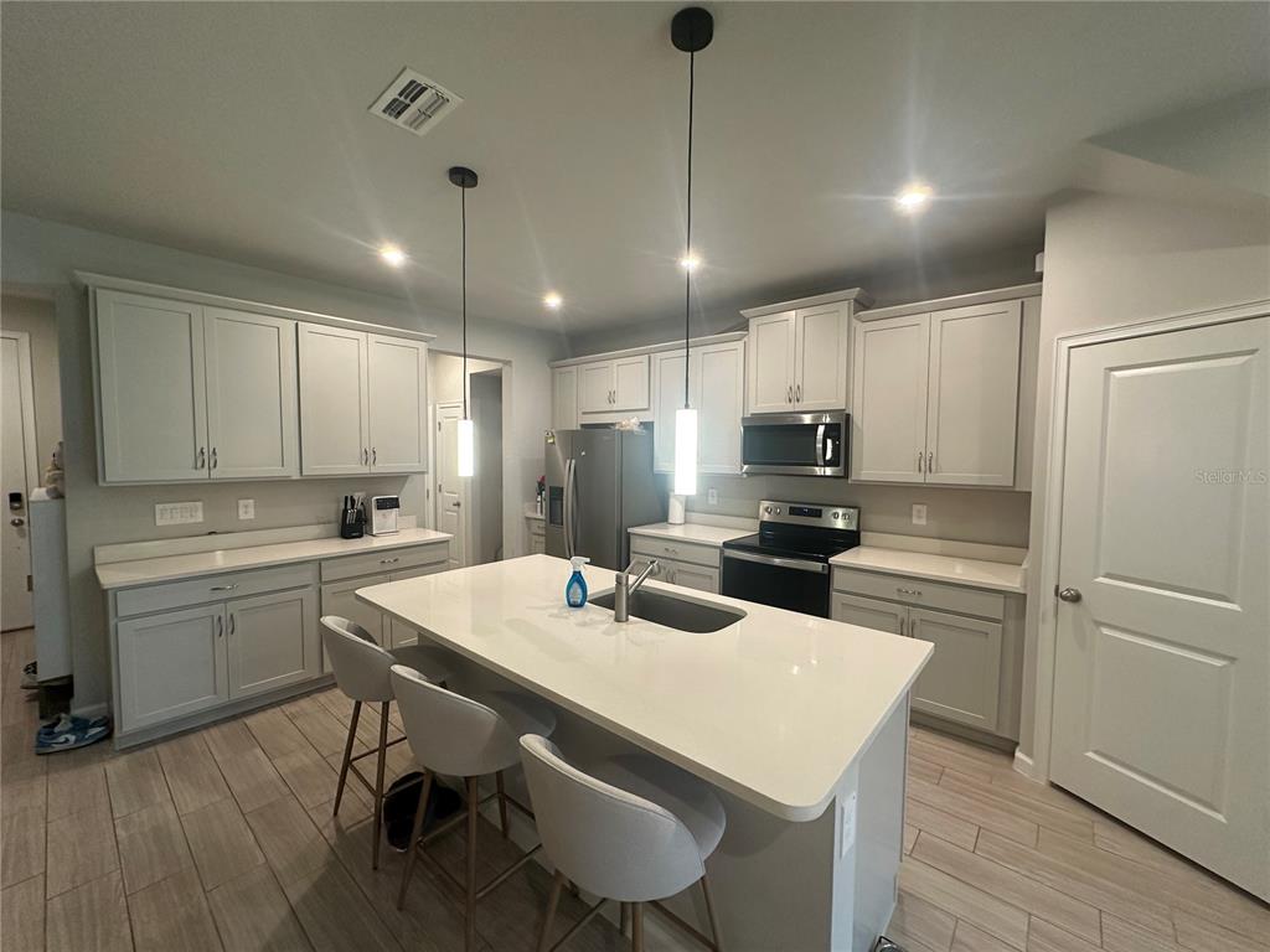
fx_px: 514
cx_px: 635
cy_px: 476
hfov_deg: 102.1
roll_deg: -0.7
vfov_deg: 85.7
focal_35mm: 14
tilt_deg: -3.2
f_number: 2.2
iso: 200
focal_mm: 2.22
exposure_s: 1/120
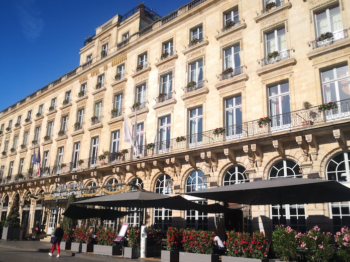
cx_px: 158
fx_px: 313
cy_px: 144
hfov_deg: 58.2
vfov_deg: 45.4
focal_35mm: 31
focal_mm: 3.95
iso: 50
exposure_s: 1/2217
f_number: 1.6
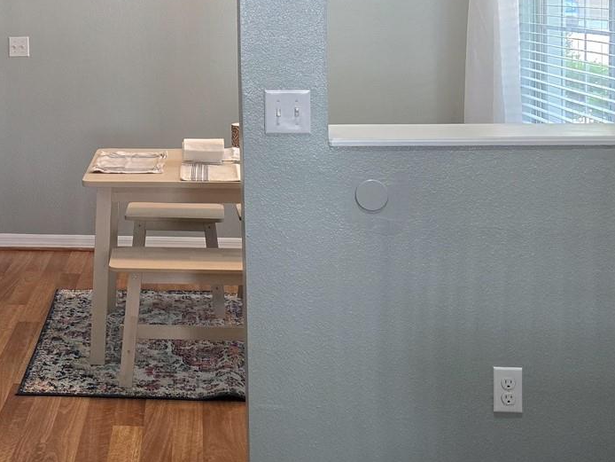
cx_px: 68
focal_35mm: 53
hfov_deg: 34.3
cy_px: 24
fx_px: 942
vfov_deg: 26.4
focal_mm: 6.3
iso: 250
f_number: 1.7
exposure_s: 1/120
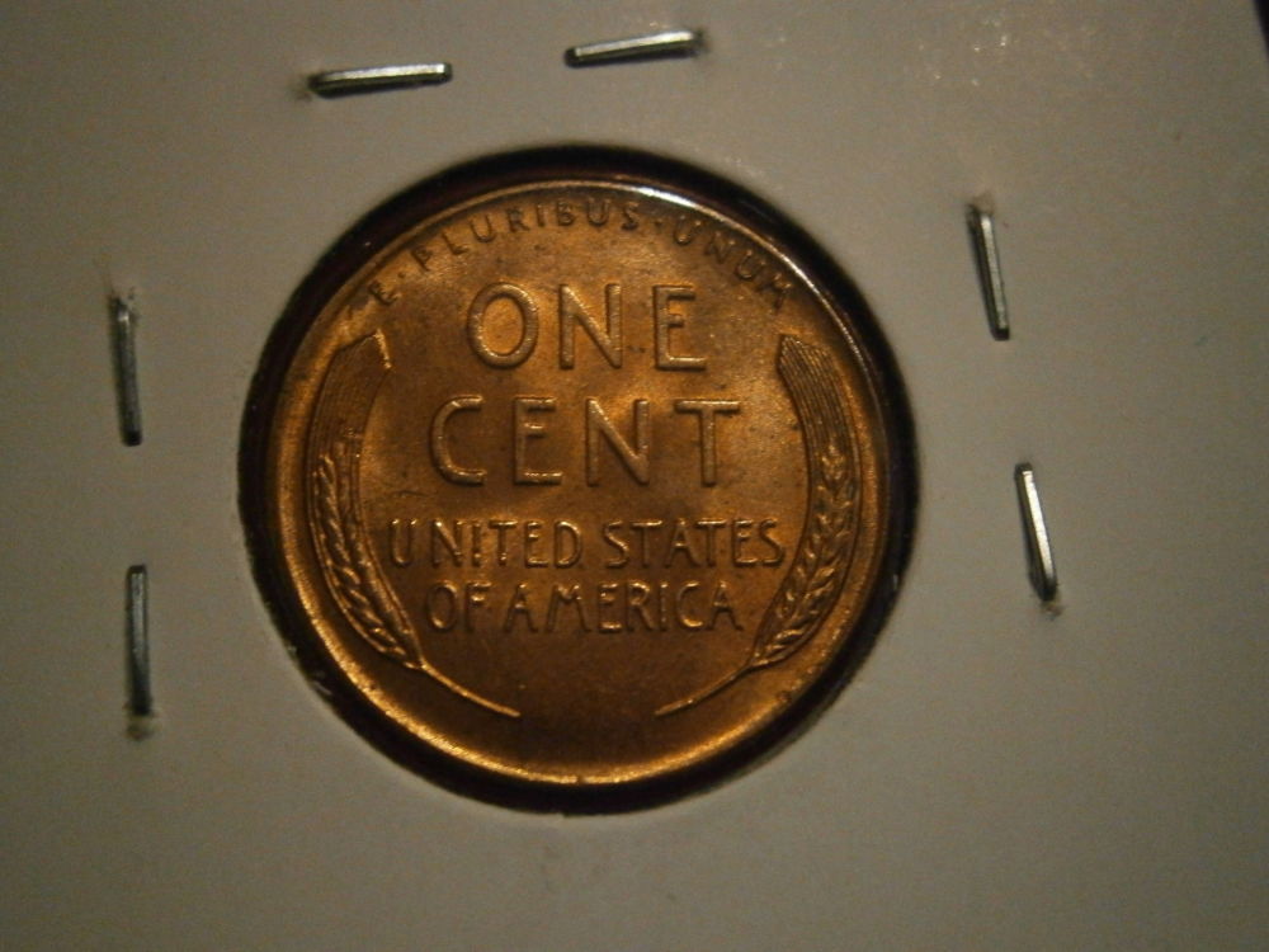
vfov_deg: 30.9
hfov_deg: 40.4
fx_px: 1723
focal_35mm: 47
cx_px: 634
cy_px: 476
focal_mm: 8.3
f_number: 3.4
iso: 800
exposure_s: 1/100
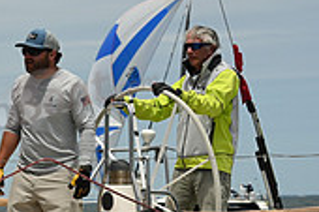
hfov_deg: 6.2
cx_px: -201
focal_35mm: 325
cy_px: 232
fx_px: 2877
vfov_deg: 4.2
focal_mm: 95
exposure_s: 1/1000
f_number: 11
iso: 320
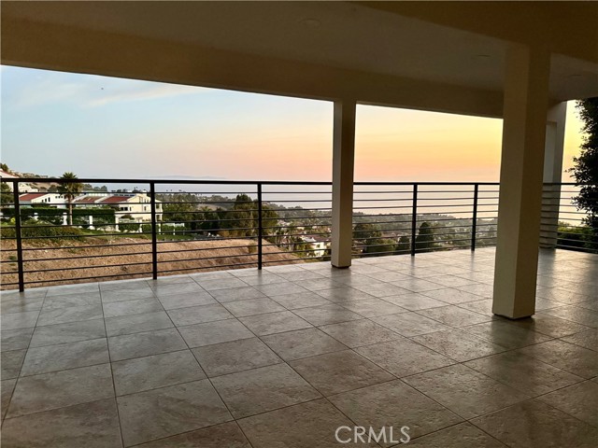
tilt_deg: -6.4
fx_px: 415
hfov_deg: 71.6
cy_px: 224
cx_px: 299
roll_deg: -1.4
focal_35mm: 24
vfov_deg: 56.8
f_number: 1.78
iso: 800
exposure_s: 1/60
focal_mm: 6.76
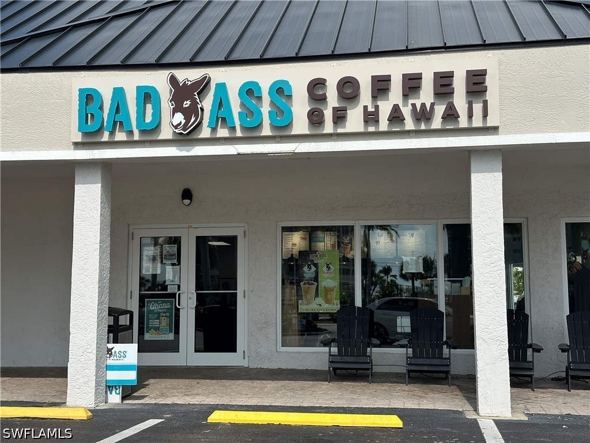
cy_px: 222
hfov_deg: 39.7
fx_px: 818
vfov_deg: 30.3
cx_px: 295
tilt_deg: +7.7
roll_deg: -0.7
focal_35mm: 48
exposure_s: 1/4184
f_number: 1.78
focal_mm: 6.86
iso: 64
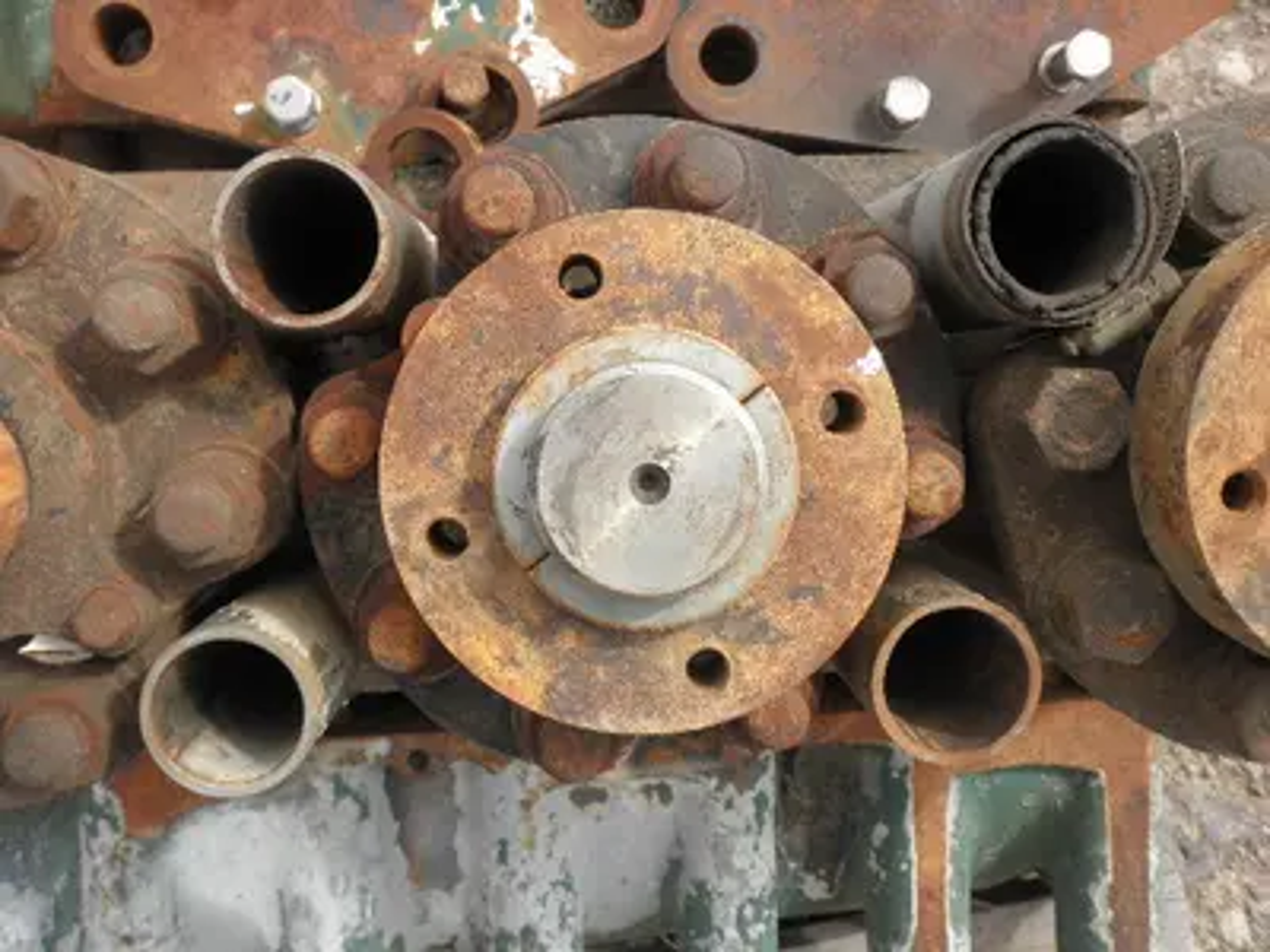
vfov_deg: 40.7
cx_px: 635
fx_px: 1284
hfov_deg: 52.6
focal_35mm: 35
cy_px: 476
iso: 64
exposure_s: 1/500
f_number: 3.2
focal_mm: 6.1
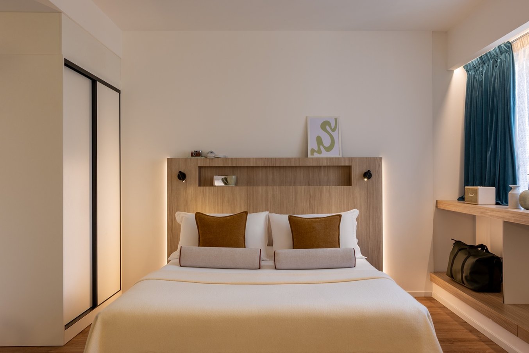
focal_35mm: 29
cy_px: 176
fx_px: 426
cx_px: 264
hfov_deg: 63.6
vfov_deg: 45.0
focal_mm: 29
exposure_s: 1/20
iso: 400
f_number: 18
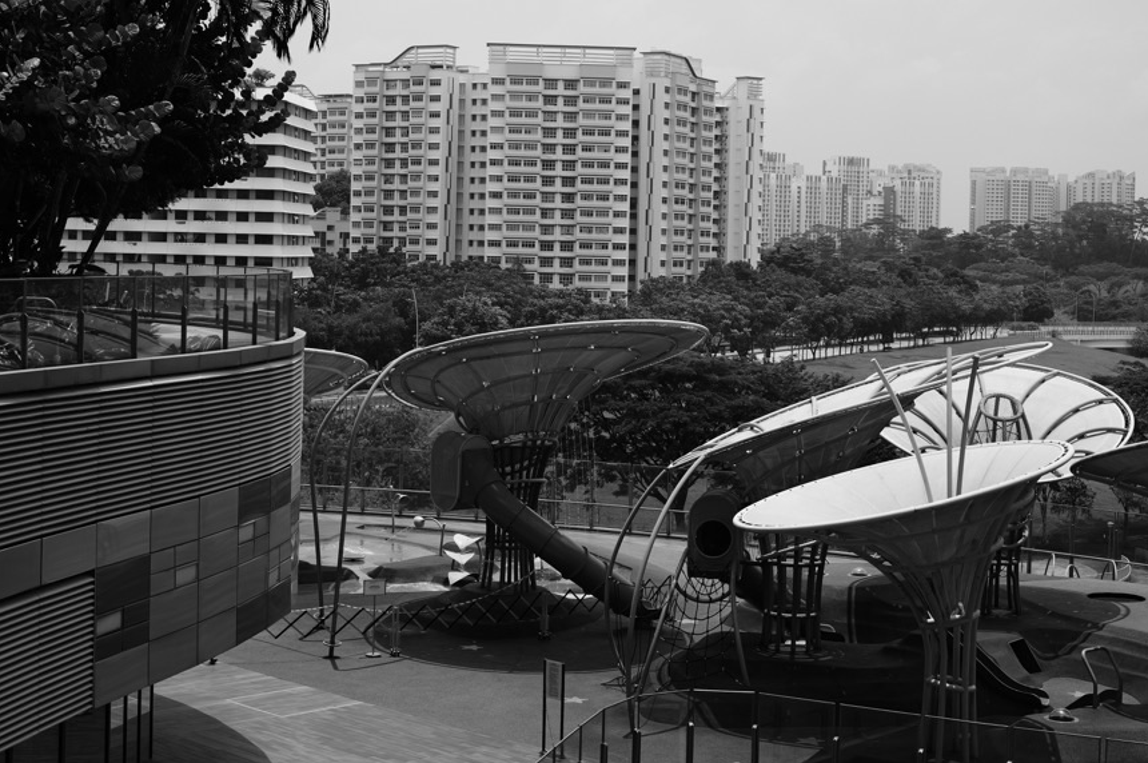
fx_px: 2039
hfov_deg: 31.4
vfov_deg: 21.2
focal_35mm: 64
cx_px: 633
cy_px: 301
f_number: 5.6
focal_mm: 43
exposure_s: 1/800
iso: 100
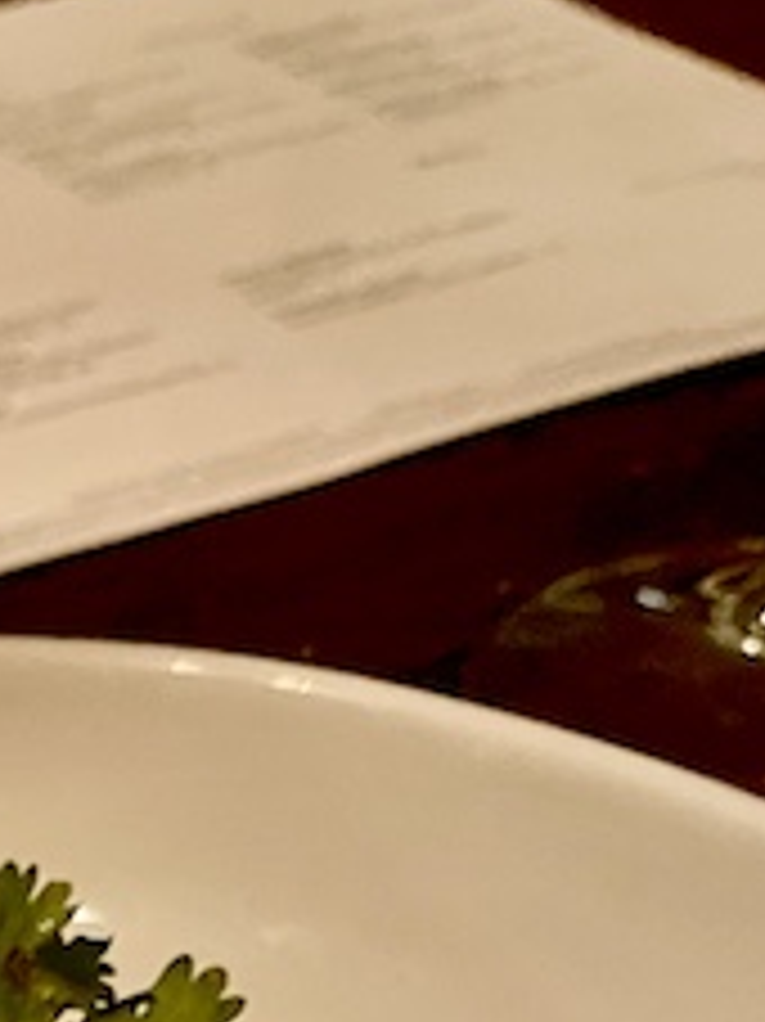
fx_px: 2595
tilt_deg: -47.0
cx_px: -522
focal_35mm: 88
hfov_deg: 15.0
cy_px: 1603
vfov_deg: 19.1
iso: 1000
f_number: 1.6
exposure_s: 1/30
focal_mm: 5.1
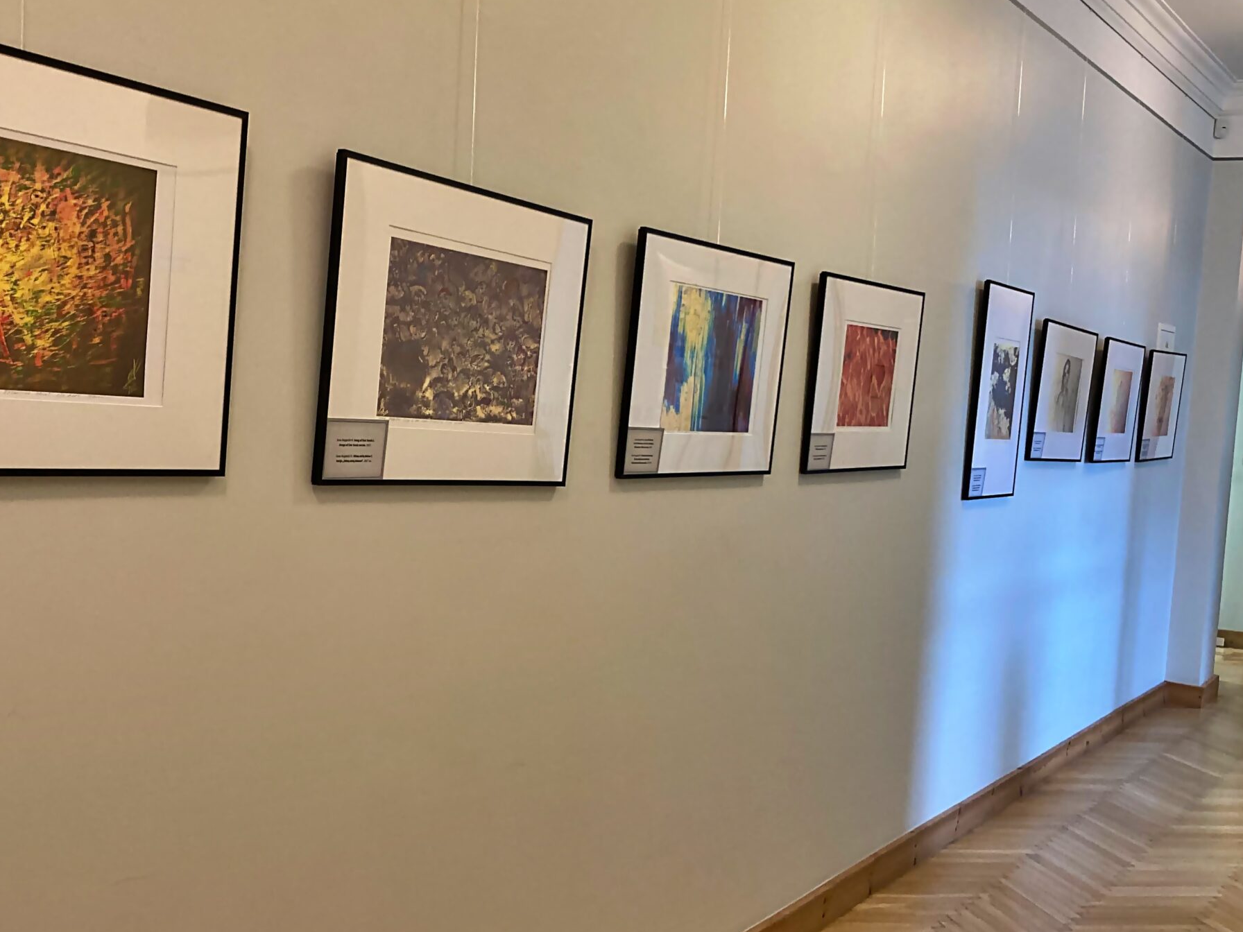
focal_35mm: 40
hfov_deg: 46.5
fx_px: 1436
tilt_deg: -3.3
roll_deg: -3.2
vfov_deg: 35.9
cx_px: 483
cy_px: 513
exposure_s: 1/50
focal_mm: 3.99
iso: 100
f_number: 1.8
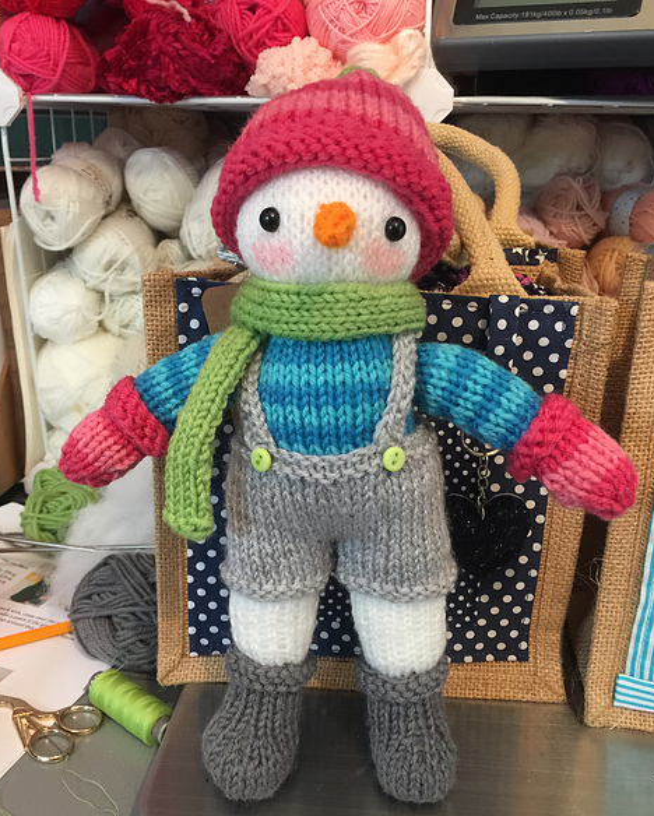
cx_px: 326
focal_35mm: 31
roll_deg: -0.8
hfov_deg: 47.2
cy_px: 436
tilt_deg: -19.4
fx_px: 749
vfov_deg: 57.1
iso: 160
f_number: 2.2
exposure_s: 1/17
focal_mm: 4.15
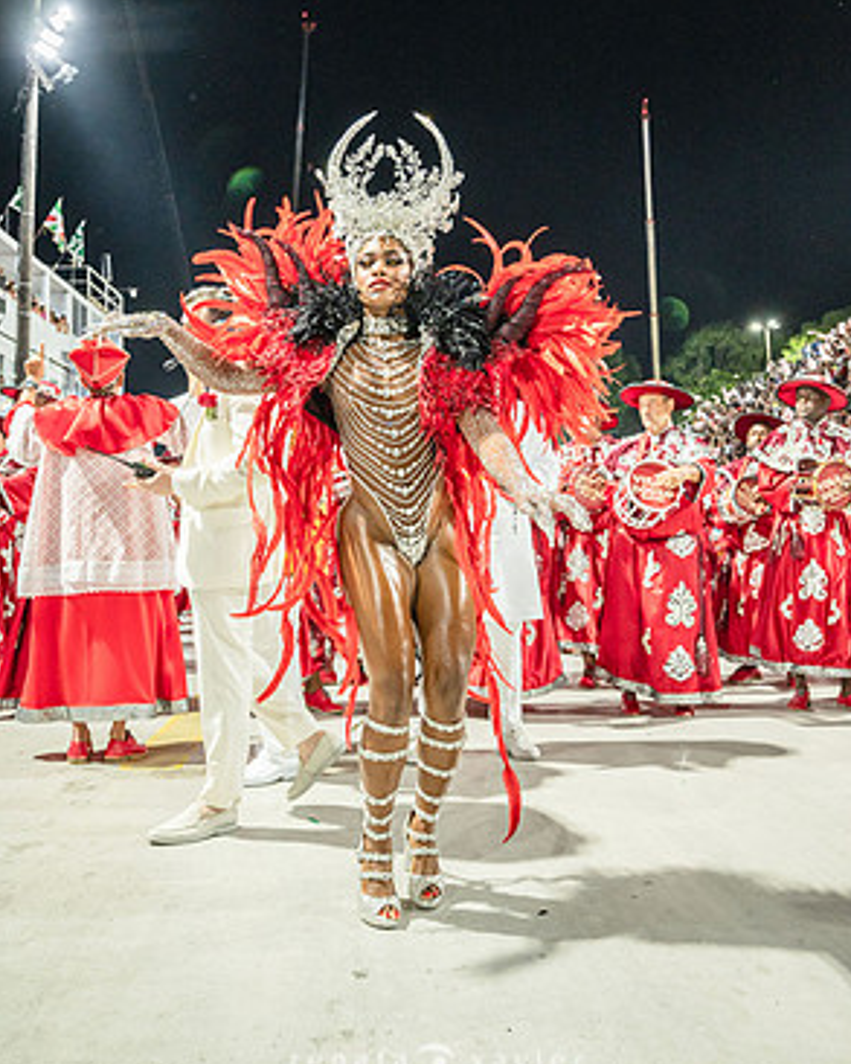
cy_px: 459
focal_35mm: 30
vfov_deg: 58.5
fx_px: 944
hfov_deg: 48.5
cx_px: 431
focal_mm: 26
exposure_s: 1/320
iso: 2800
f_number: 4
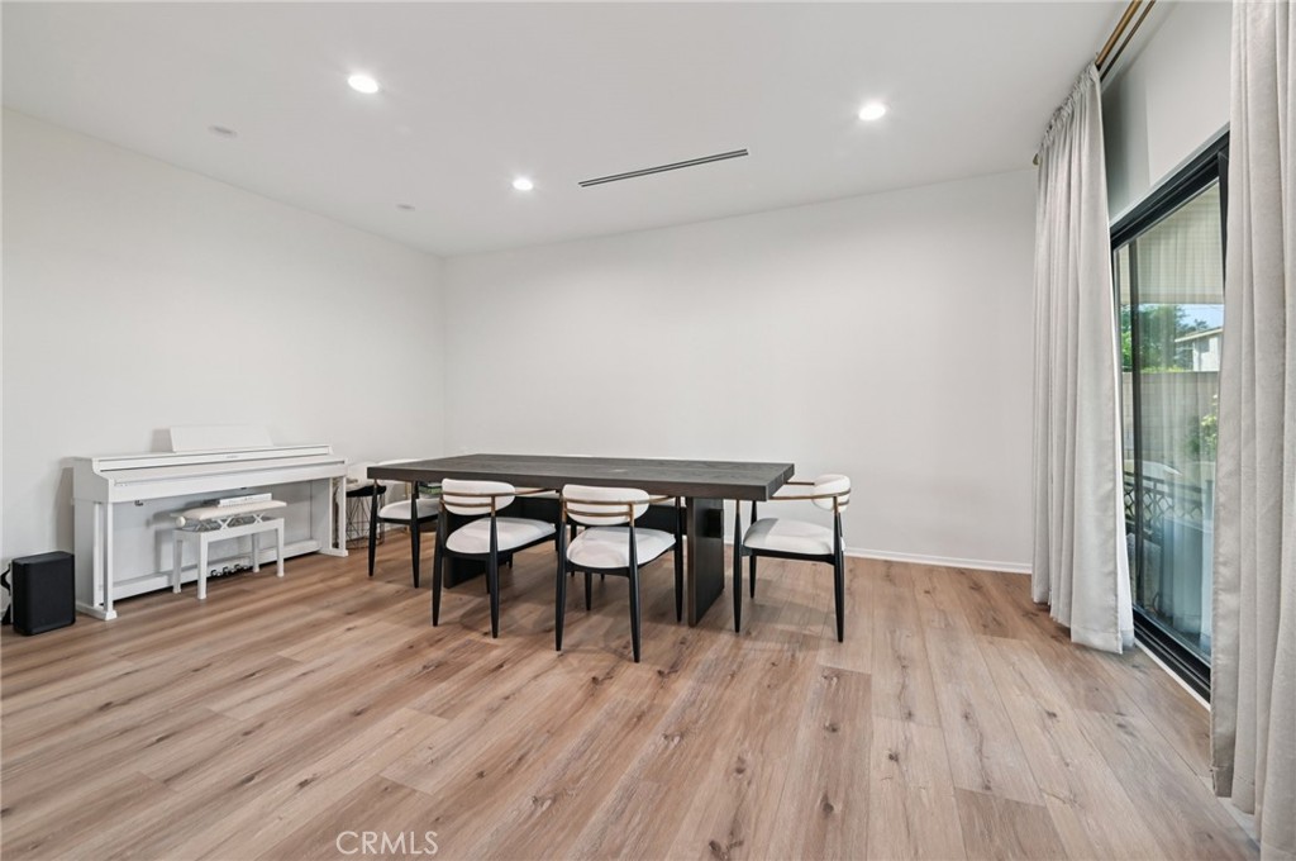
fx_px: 503
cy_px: 430
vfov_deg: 81.1
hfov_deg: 104.3
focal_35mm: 14
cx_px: 648
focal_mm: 14
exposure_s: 1/8
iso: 250
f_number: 8
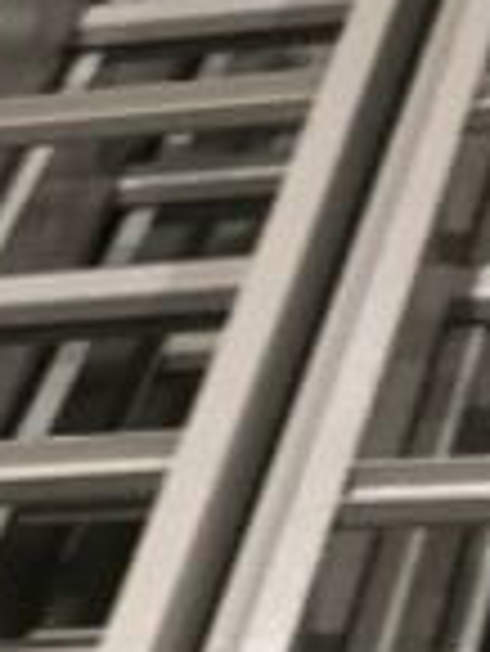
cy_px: 1569
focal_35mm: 198
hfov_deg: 7.1
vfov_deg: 9.0
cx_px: -629
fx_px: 3732
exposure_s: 1/17
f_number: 1.8
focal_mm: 3.99
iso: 40
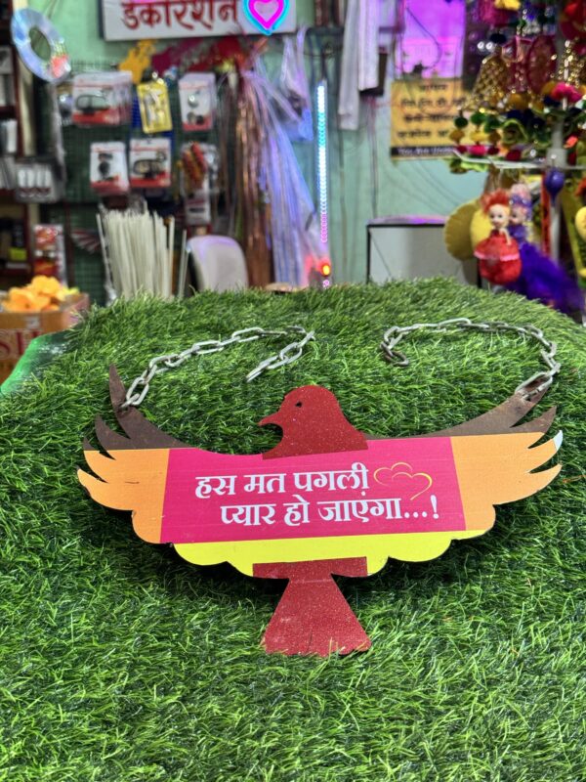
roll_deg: +0.7
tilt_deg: -11.1
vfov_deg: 39.7
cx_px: 293
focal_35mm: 48
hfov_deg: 30.3
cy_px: 391
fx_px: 1083
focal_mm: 6.76
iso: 80
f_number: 1.78
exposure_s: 1/50
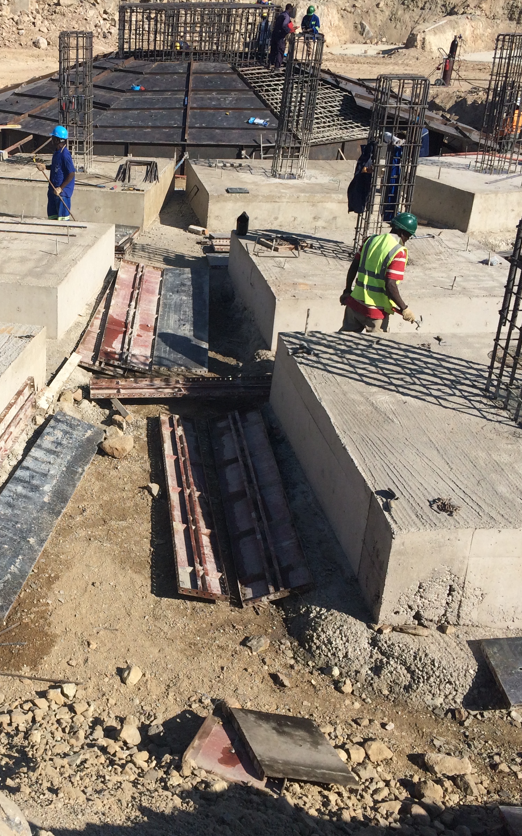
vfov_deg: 47.2
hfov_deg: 29.5
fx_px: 956
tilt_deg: -25.4
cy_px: 416
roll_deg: -0.2
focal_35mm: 42
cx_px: 67
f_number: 2.2
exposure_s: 1/3165
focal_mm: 4.15
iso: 32
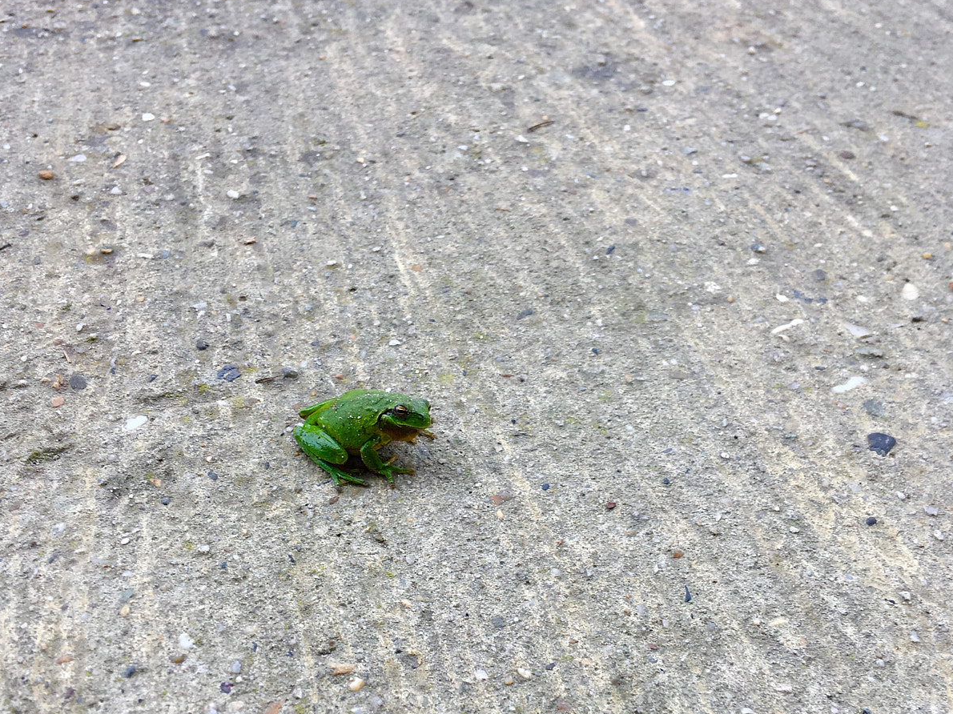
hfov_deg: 47.9
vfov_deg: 36.6
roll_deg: -0.5
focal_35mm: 39
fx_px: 1073
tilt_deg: -44.7
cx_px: 477
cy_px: 451
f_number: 2.2
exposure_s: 1/119
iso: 25
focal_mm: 4.15
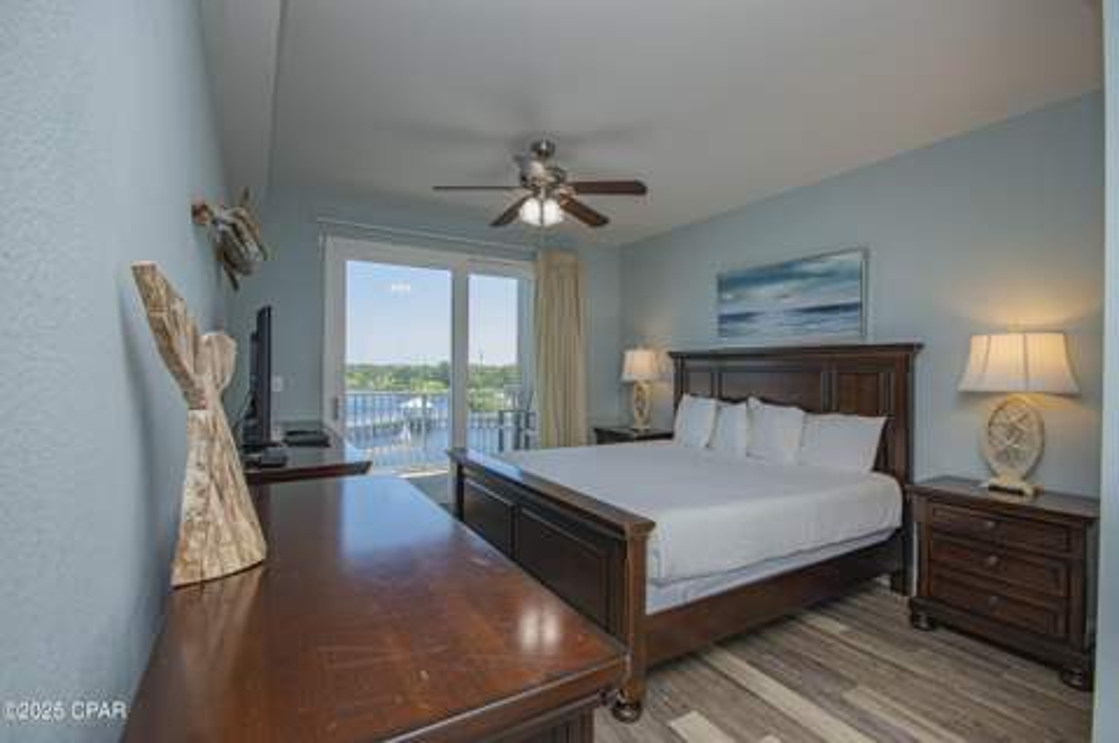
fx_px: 497
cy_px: 372
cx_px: 560
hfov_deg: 96.8
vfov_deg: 73.6
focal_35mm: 16
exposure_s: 1/60
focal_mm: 11
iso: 200
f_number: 8
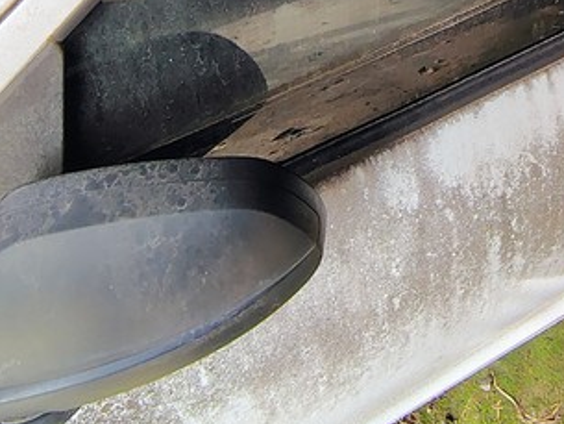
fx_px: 913
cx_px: 511
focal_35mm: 56
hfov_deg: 32.6
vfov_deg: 20.7
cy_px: -272
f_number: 2.2
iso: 264
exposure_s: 1/60
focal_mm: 2.13
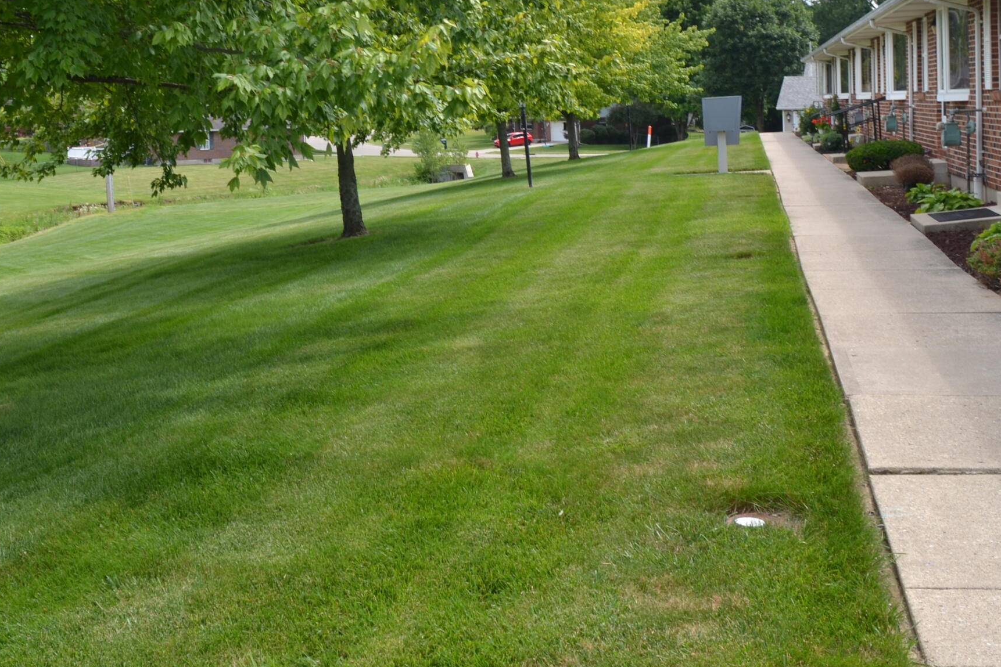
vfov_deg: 28.2
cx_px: 417
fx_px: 1307
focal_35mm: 47
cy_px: 155
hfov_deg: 41.8
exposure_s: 1/200
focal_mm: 18
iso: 100
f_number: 7.1
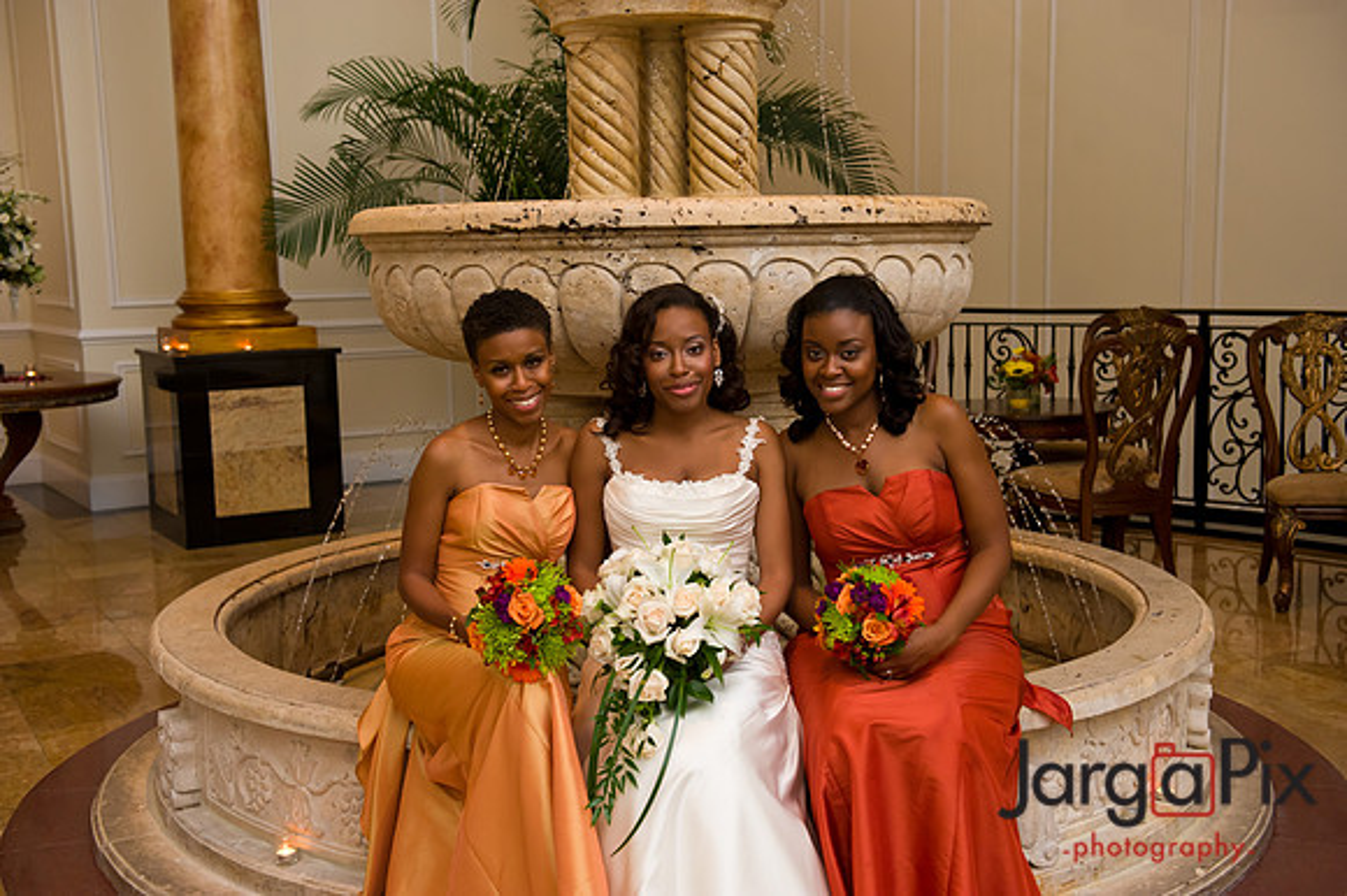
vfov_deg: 30.5
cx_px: 674
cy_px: 448
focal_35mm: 44
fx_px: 1645
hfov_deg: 44.5
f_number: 4
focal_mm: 44
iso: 1600
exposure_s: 1/50
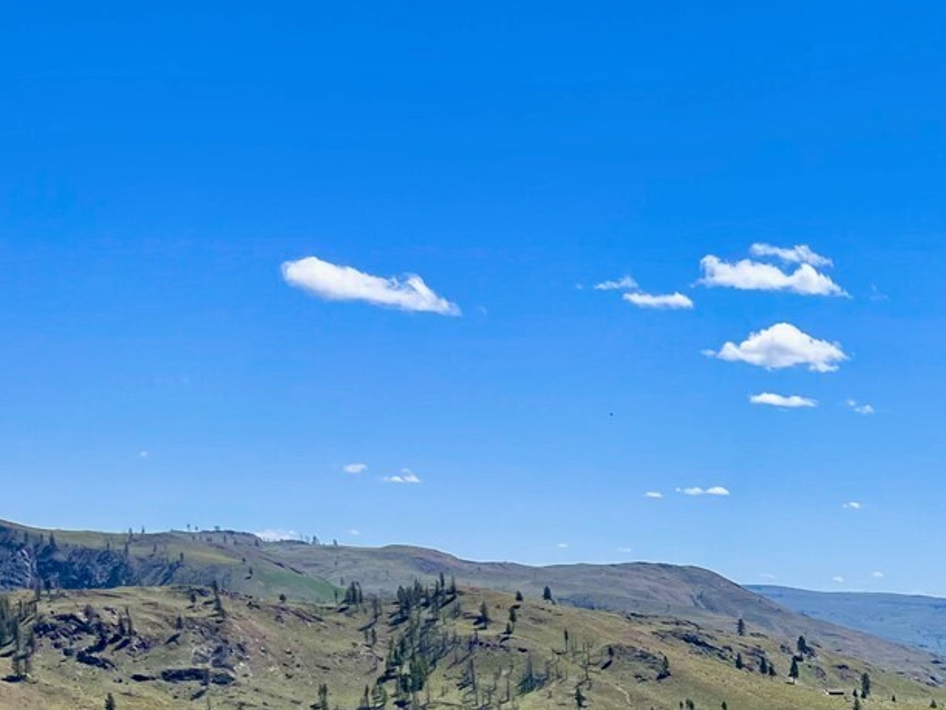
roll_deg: -2.1
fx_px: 1858
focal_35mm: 68
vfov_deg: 20.1
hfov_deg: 25.3
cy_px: 871
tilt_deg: -8.2
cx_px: 1175
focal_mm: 4.2
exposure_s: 1/4292
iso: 32
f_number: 1.6
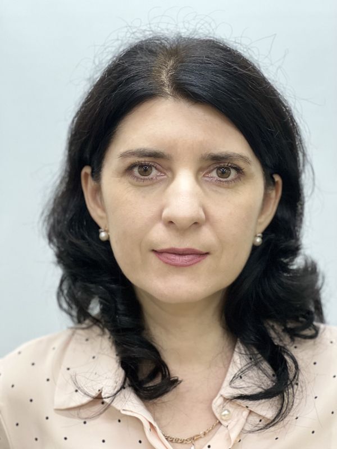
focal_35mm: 77
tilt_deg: -7.3
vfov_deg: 25.3
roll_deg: +1.0
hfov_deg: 19.1
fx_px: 999
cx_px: 168
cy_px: 224
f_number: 2.8
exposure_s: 1/33
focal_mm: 9
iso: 250
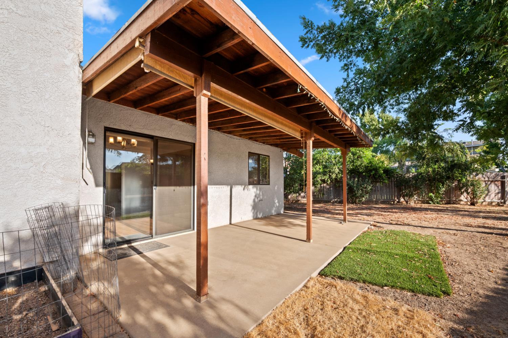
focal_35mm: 14
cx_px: 254
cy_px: 169
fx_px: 197
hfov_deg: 104.3
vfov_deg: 81.1
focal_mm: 14
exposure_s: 1/320
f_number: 9
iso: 250
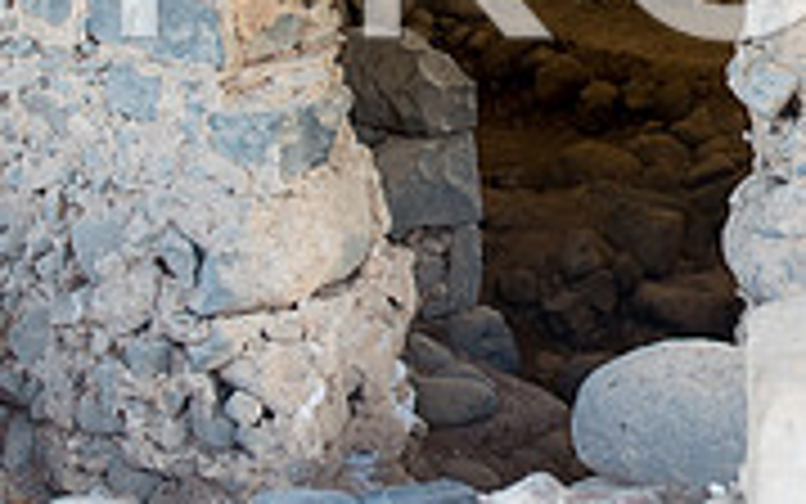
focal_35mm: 123
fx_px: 2703
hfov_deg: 16.7
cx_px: 762
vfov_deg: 10.5
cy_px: -88
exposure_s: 1/40
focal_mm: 34
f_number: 2.8
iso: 100
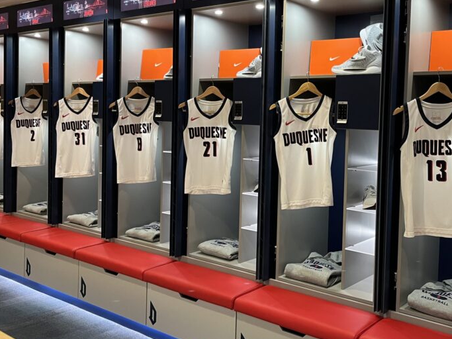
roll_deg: -2.0
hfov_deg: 47.6
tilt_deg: -3.1
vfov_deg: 36.7
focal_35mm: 39
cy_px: 136
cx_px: 273
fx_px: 509
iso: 160
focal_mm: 5.1
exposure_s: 1/60
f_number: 1.6
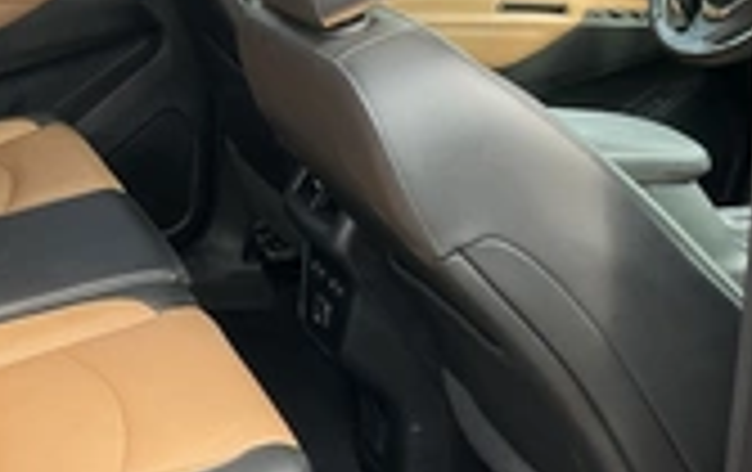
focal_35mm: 71
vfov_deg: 18.4
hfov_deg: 28.1
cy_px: 216
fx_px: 1458
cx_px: 117
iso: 25
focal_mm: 3
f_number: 1.8
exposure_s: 1/129
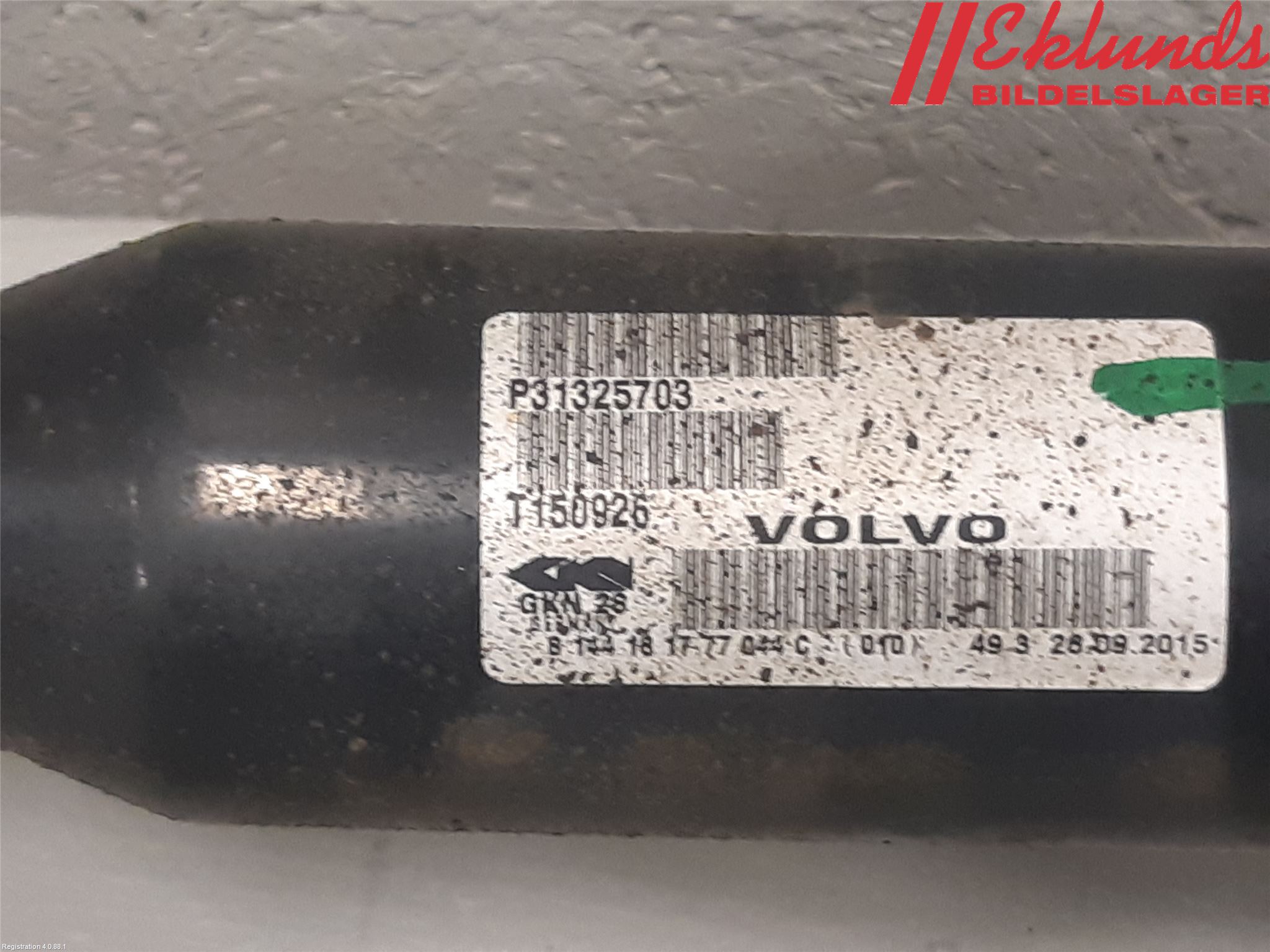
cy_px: 476
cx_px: 635
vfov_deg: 53.1
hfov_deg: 67.3
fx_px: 954
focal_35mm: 26
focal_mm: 3.93
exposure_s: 1/50
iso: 160
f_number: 1.7
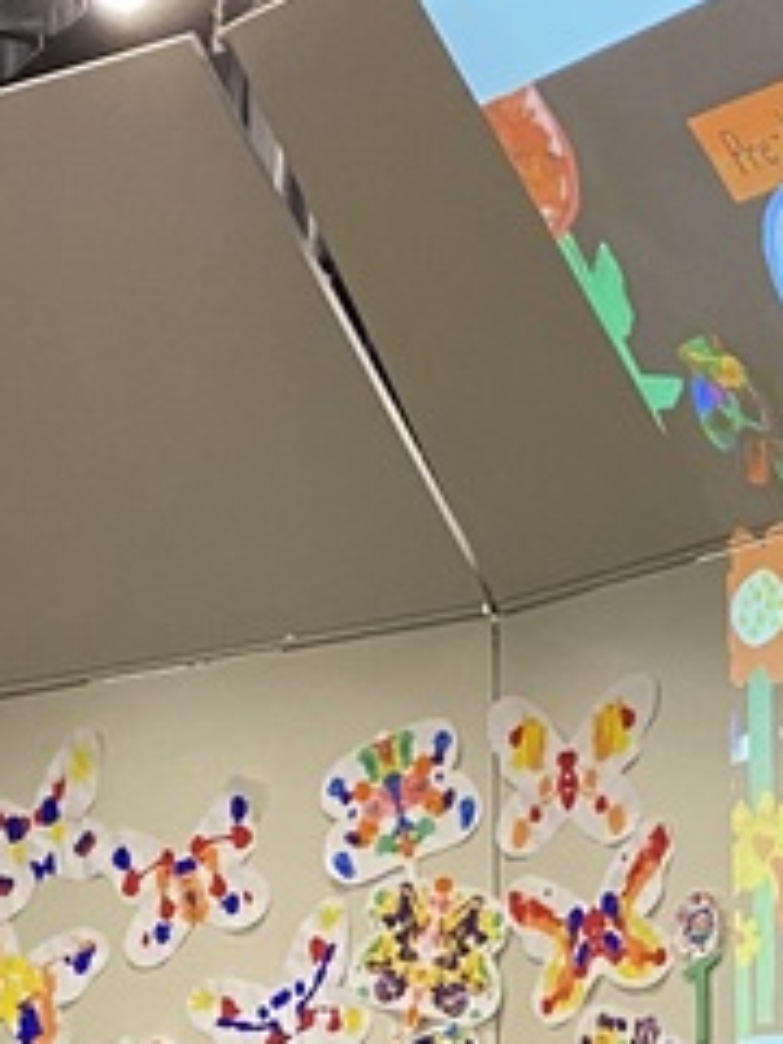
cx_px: 513
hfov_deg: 13.3
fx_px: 3348
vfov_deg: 16.5
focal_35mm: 111
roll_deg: -0.7
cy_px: 1453
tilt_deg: +3.3
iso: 500
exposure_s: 1/60
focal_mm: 4.25
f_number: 1.8
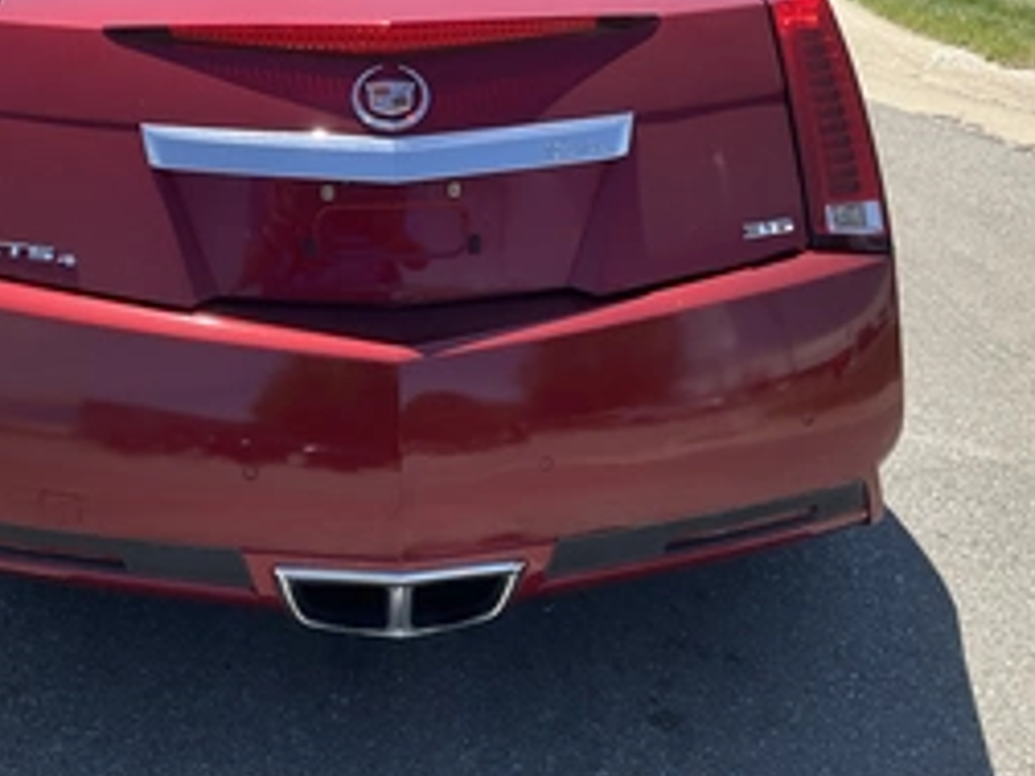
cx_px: 357
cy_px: 234
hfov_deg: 40.8
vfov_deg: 31.2
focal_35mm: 46
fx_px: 1375
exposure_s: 1/1055
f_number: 1.8
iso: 25
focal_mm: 3
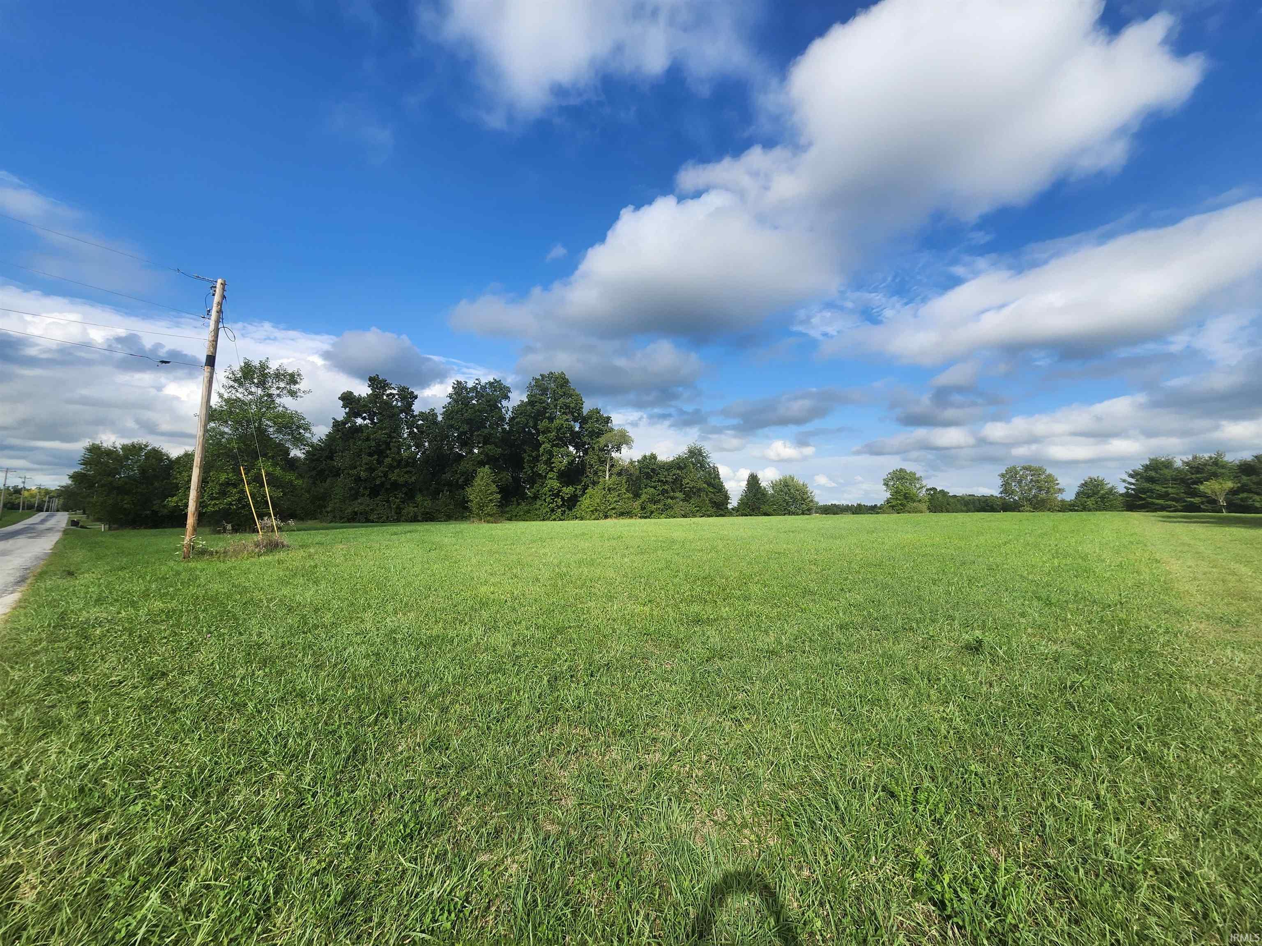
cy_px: 473
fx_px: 474
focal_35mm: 13
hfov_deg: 106.2
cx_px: 631
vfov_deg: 89.9
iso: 40
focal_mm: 1.74
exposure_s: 1/1695
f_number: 2.2
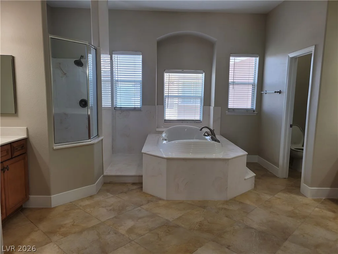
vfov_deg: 53.1
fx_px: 254
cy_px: 127
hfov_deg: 67.3
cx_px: 169
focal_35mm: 26
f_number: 1.8
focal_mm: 5.4
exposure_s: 1/120
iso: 50
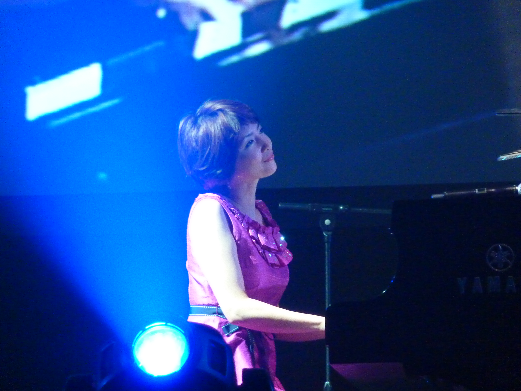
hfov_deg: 6.6
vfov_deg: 5.0
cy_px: 196
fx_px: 4515
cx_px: 260
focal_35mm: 300
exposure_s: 1/30
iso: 800
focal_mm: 49.2
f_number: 4.9
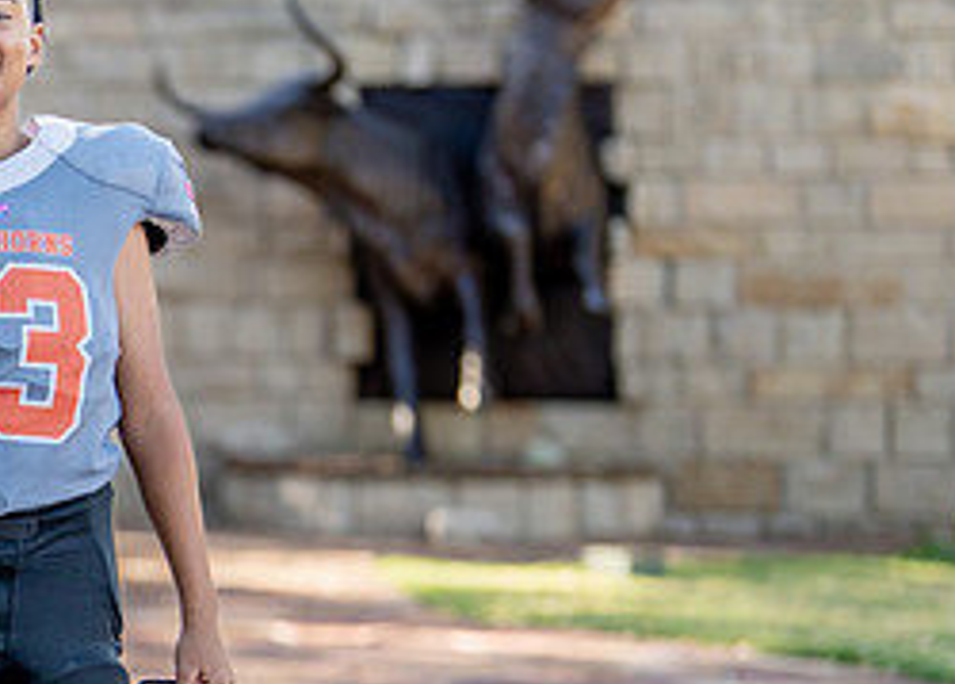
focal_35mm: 133
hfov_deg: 14.8
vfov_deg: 10.8
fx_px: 3610
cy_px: 564
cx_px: 16
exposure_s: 1/800
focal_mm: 50
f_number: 1.2
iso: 100
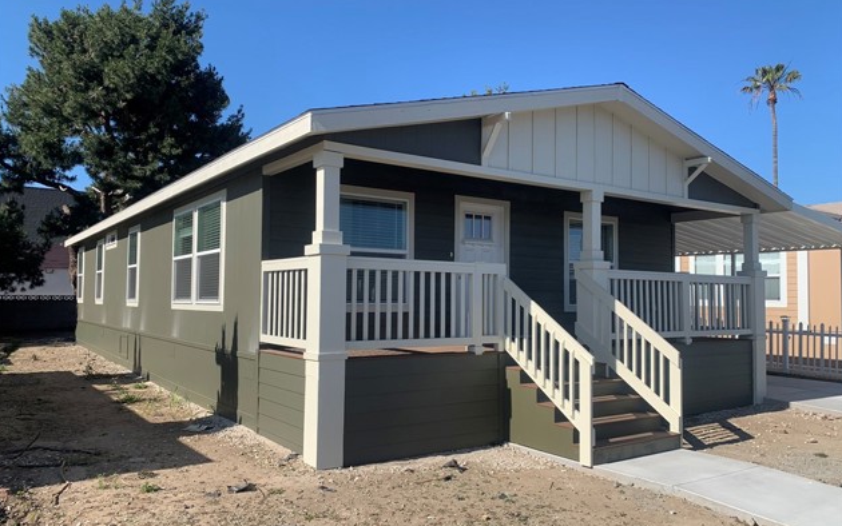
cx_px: 420
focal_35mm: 28
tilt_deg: +1.9
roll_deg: -0.4
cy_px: 274
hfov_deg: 66.5
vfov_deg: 44.5
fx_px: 643
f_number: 1.8
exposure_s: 1/1916
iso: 25
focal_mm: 4.25
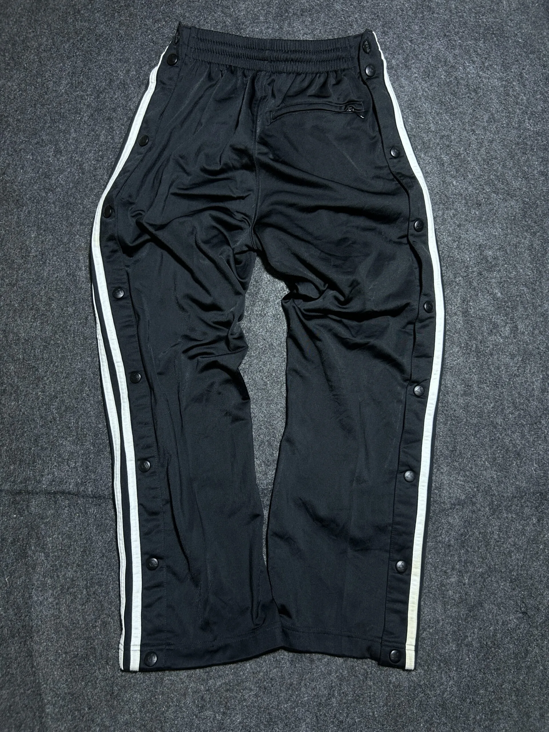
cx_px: 274
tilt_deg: -55.7
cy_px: 366
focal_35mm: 26
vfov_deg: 67.3
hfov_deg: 53.1
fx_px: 550
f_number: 1.5
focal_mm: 5.7
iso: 80
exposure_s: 1/50
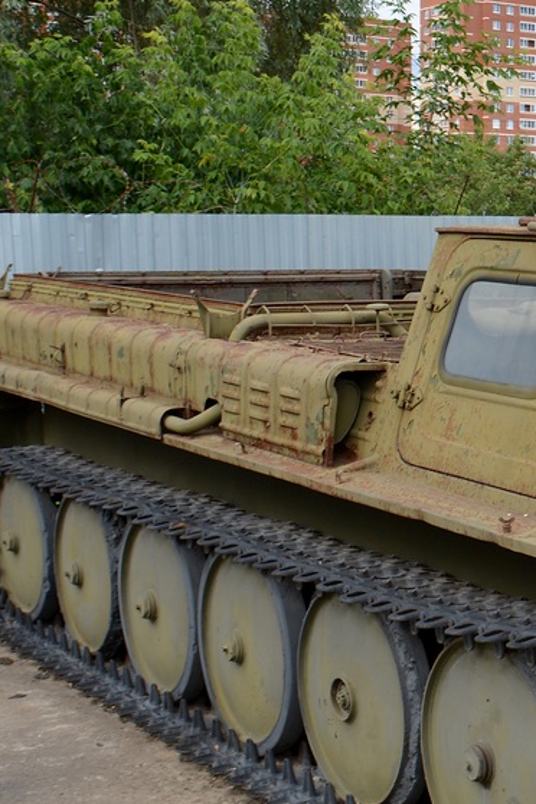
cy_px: 441
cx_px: 702
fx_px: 1586
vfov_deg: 28.4
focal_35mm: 71
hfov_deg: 17.9
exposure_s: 1/250
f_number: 8
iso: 180
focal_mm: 22
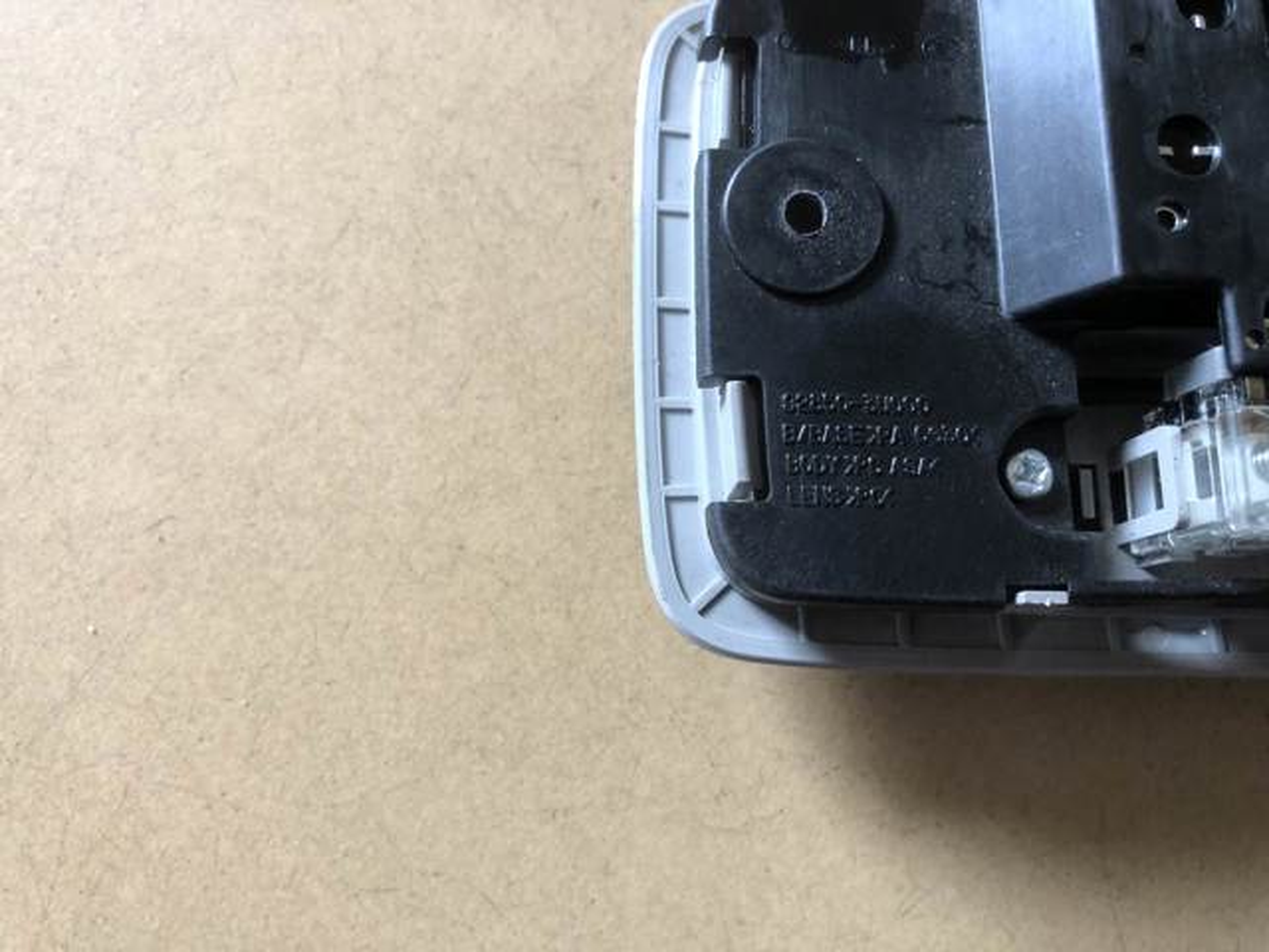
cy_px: 476
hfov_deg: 63.4
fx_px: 1026
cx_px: 634
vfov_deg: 49.7
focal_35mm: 28
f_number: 1.8
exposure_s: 1/25
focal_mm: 4
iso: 40
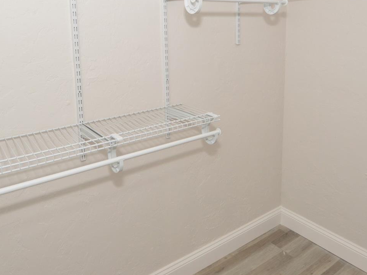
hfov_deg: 61.6
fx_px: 307
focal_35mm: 29
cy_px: 76
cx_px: 171
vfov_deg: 46.8
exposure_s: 1/60
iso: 400
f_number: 11
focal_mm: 12
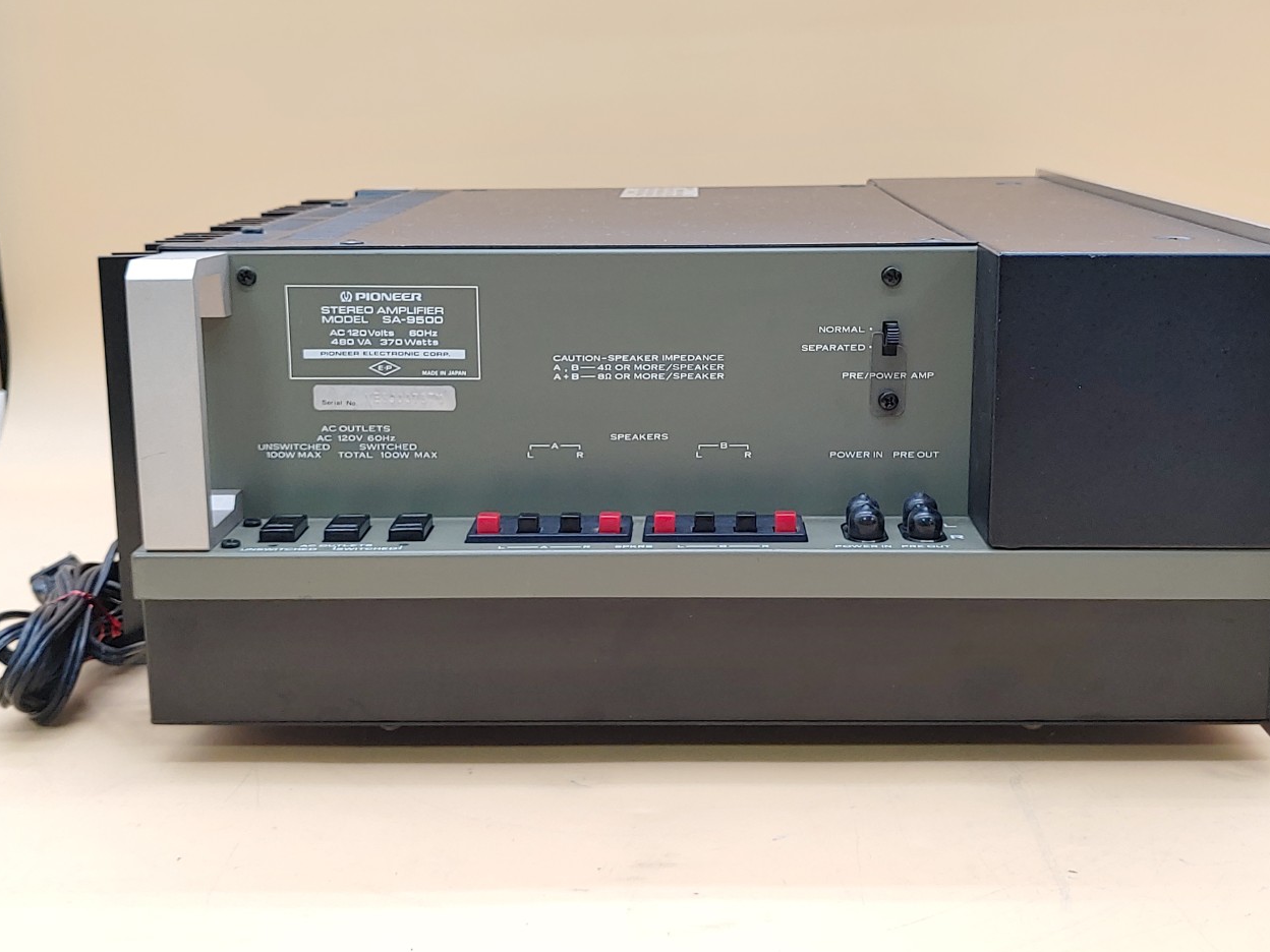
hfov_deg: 42.1
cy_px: 432
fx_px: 1651
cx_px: 675
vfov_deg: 32.2
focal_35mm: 45
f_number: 1.8
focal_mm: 4.36
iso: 50
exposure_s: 1/64
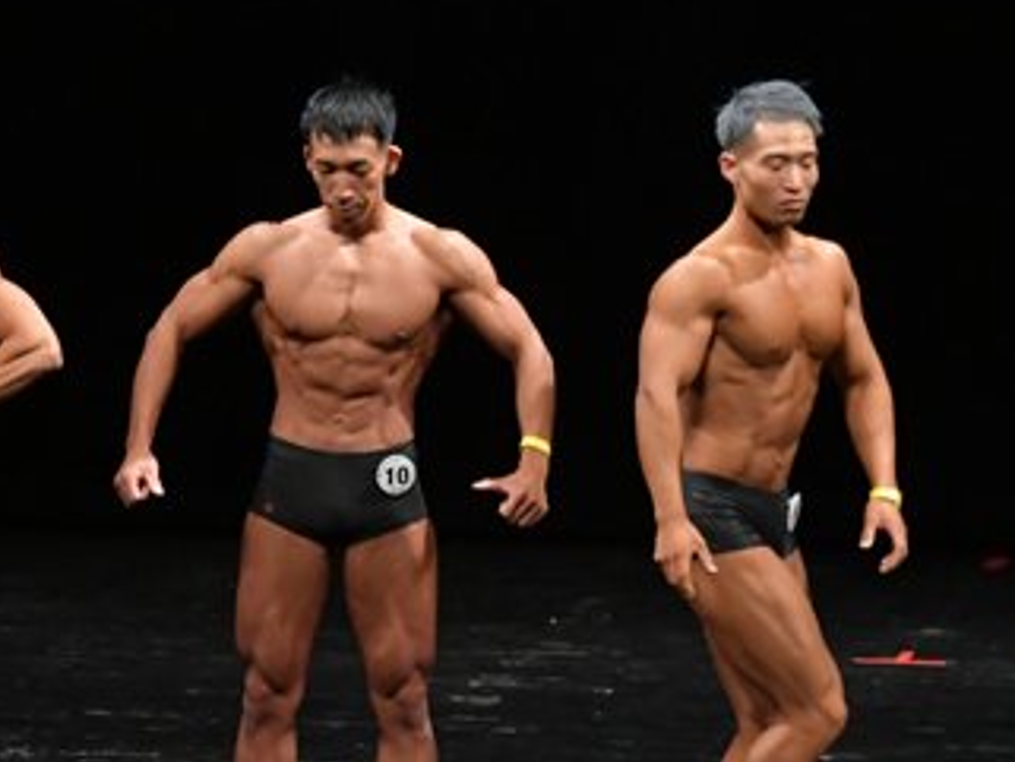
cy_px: 417
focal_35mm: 364
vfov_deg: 4.1
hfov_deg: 5.4
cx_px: 46
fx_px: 10677
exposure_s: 1/400
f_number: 5.6
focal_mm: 105
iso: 3200
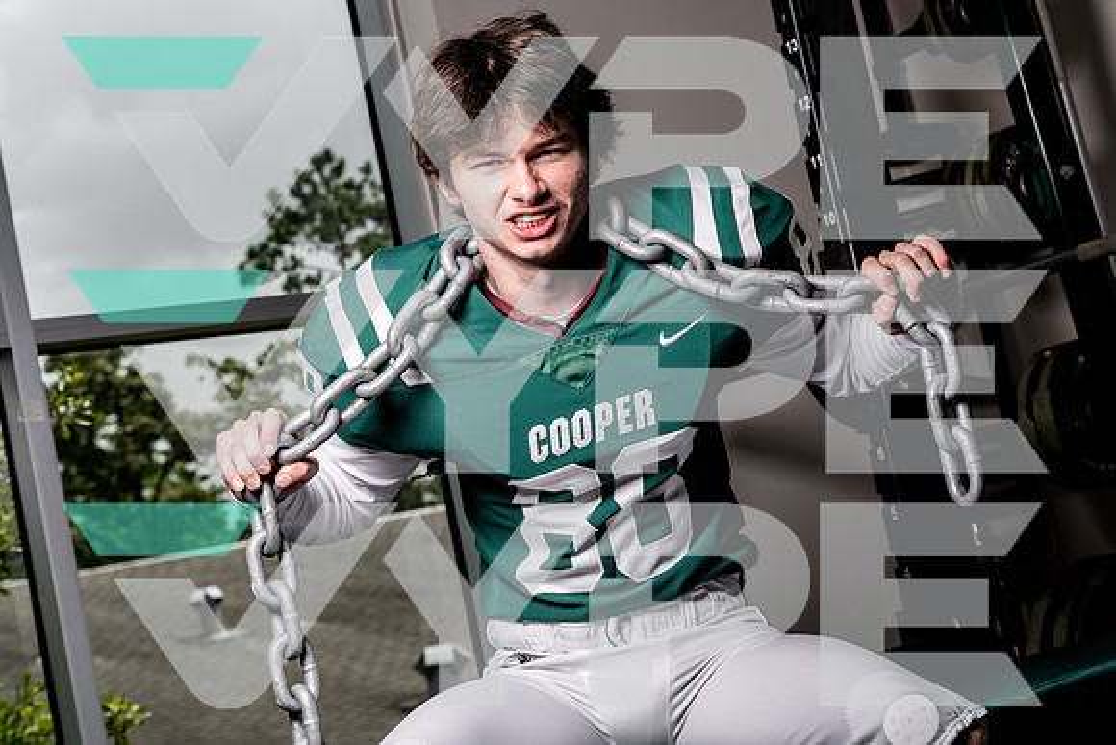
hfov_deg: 30.1
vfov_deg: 20.3
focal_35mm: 67
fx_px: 2077
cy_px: 372
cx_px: 558
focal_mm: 67
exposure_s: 1/320
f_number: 8
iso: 100
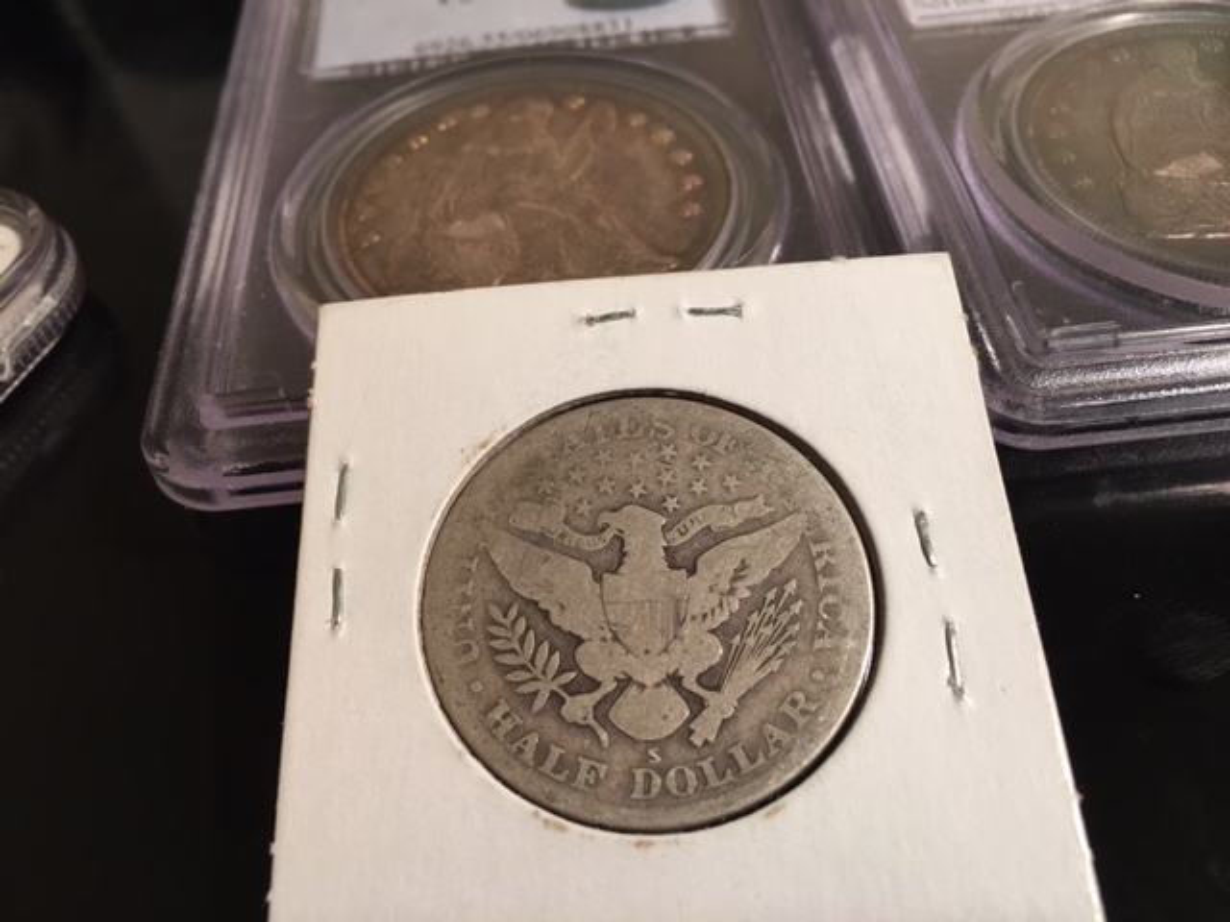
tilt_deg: -50.7
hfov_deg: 61.7
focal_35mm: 29
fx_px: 1030
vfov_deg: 48.2
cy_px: 461
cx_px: 615
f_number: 2.2
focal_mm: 4.15
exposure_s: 1/15
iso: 40
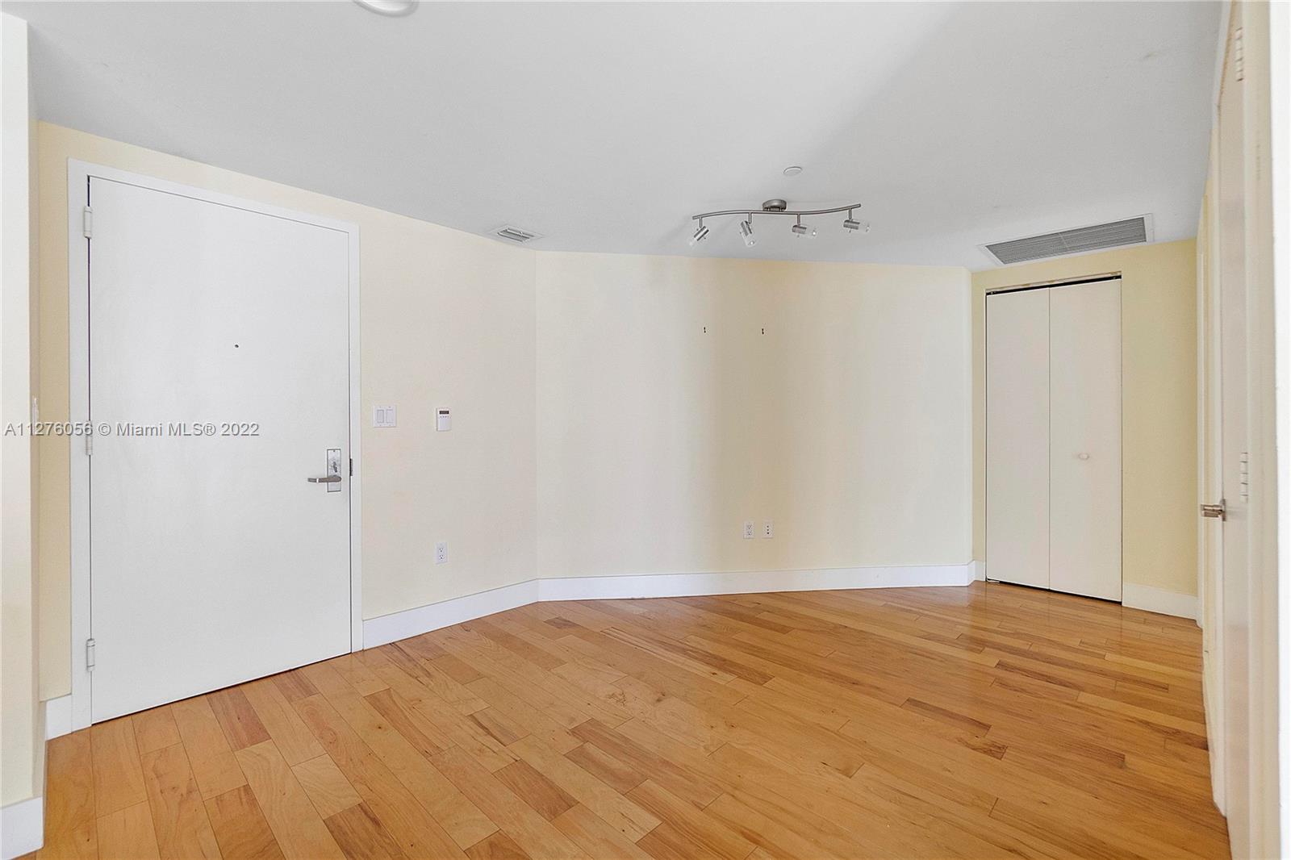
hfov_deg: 100.4
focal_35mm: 15
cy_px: 430
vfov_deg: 77.3
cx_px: 646
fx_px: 538
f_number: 5.6
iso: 320
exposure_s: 1/40
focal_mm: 10
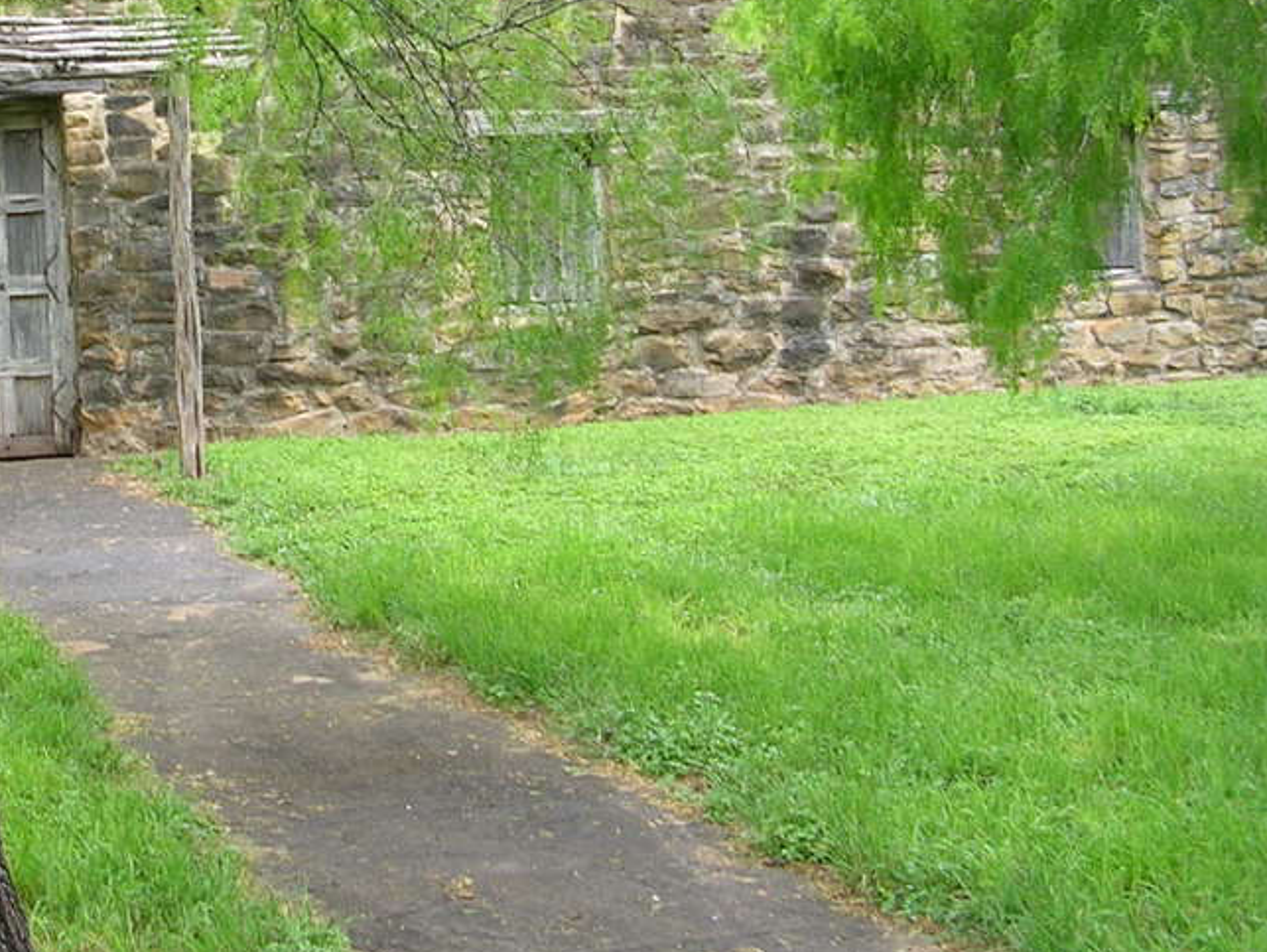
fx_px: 2307
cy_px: 207
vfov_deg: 23.0
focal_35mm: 63
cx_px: 225
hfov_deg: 29.9
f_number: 2.8
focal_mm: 5.8
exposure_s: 1/43.6
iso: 50
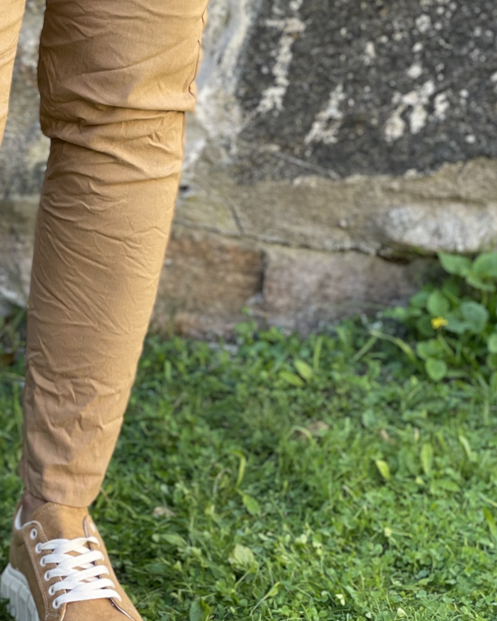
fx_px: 1949
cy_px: 219
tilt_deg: -11.5
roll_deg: -0.1
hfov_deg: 14.4
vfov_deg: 18.1
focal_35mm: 106
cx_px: 26
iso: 50
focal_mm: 6
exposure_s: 1/122
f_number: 2
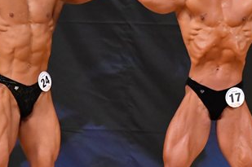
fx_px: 4739
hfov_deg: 3.0
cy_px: 85
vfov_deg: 2.0
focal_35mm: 678
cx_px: 186
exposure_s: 1/400
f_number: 5.6
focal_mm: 180
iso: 5600
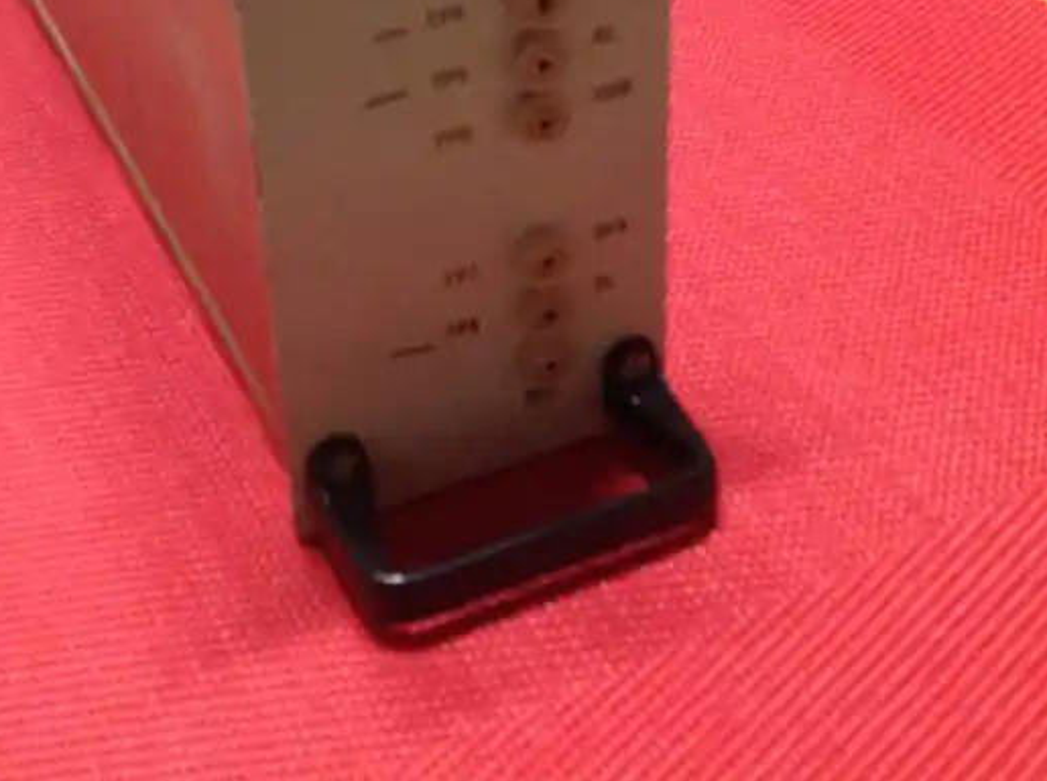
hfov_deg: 28.5
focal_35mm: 68
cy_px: 75
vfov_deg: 21.1
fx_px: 2052
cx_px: 388
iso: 320
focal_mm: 4.28
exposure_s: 1/15
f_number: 2.4
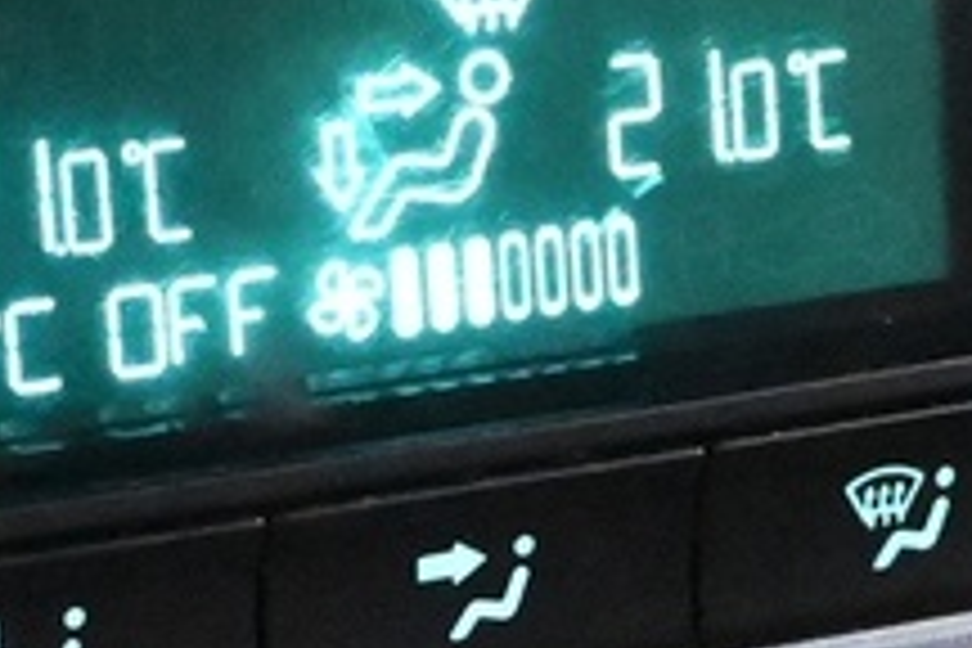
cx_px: 328
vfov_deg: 5.9
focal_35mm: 231
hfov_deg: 8.9
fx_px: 6226
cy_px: 652
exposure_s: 1/30
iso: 12800
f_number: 4.5
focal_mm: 20.5
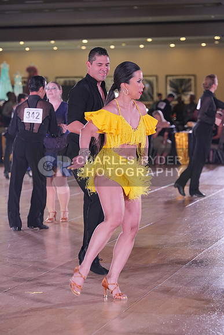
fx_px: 998
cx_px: 112
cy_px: 168
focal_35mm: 107
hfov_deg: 12.8
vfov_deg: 19.1
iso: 2000
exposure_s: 1/400
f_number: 4
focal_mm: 107
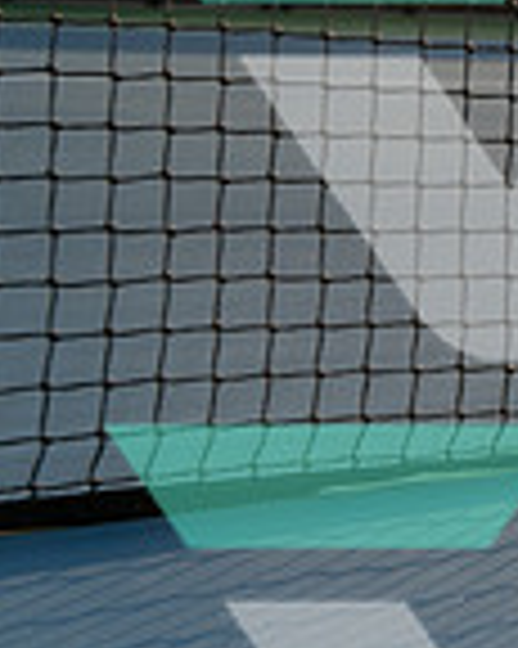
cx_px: 1266
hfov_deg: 12.8
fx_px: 1746
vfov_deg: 20.8
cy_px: 119
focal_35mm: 91
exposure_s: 1/250
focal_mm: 24
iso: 100
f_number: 4
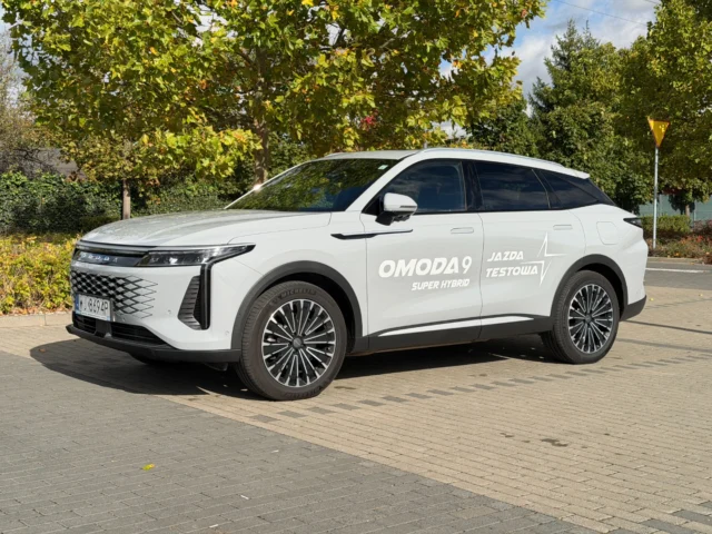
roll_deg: +0.1
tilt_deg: -4.2
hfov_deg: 39.7
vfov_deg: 30.3
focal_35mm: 48
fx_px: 987
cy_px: 267
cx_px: 356
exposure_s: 1/2415
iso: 64
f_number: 1.78
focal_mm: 6.76
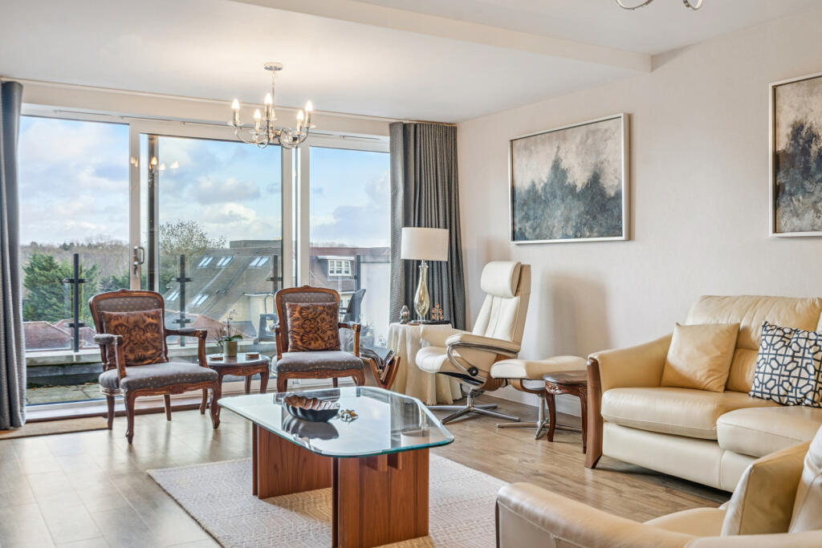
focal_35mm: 35
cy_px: 274
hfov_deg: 54.4
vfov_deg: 37.9
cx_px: 411
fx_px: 799
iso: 320
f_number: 7.1
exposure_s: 1/25
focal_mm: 35
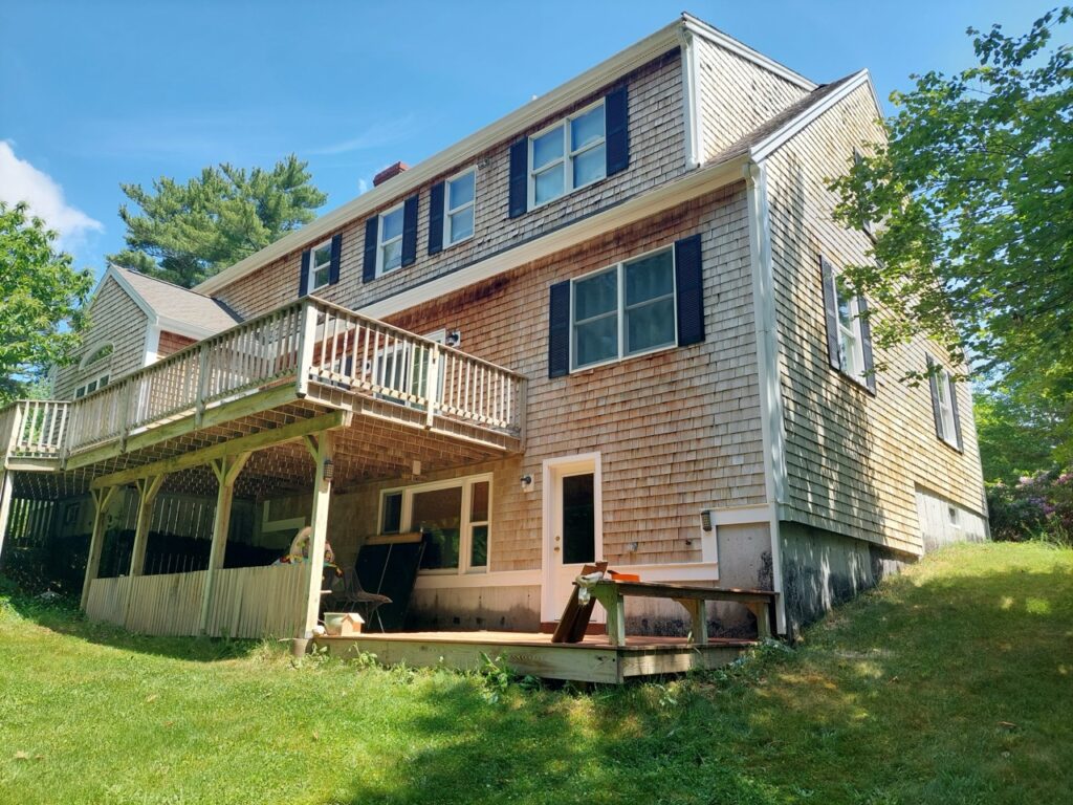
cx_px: 536
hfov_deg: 71.6
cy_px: 402
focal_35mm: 24
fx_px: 744
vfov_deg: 56.8
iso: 40
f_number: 1.8
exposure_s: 1/503
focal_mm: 5.23
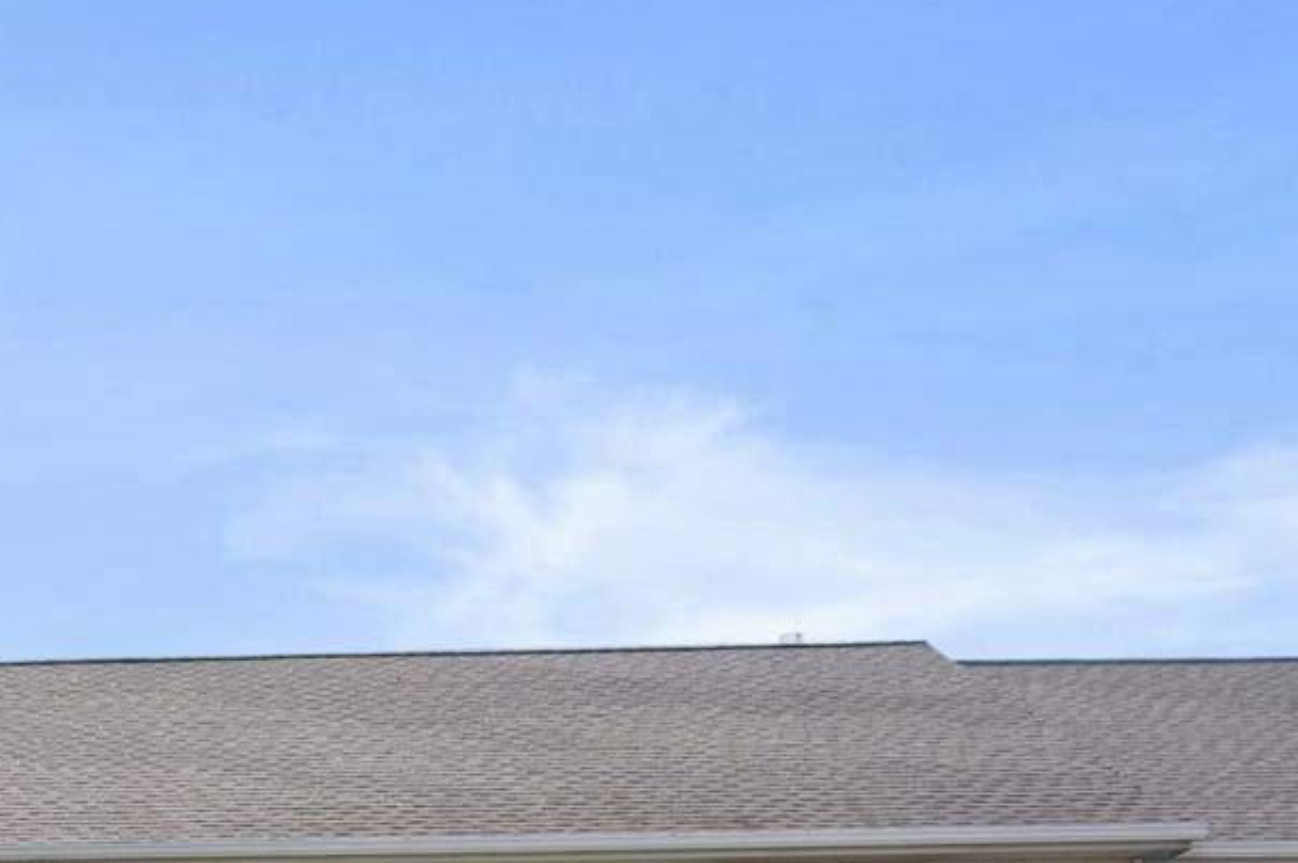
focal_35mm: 74
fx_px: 2666
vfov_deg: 16.4
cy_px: 1373
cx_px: -185
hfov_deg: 25.1
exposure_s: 1/250
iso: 100
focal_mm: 8.38
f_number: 2.8
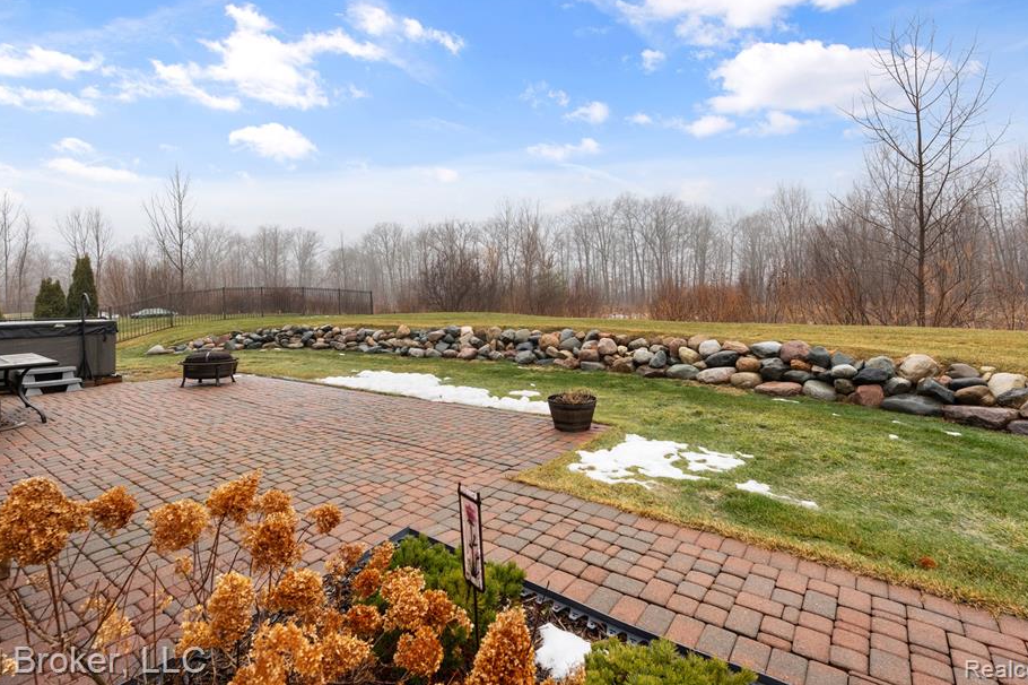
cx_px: 500
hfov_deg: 88.2
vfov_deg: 65.5
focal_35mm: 19
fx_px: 530
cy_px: 302
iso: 400
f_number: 8
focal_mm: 16.5
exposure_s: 1/320
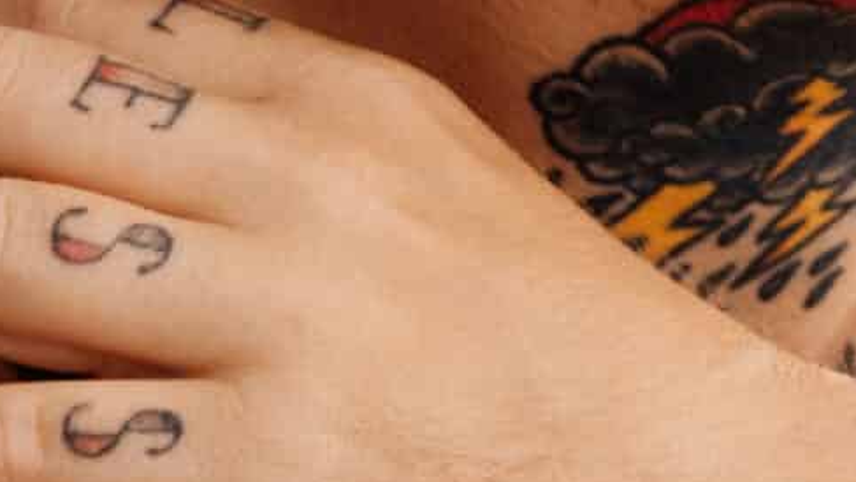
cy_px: -441
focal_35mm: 193
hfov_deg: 10.0
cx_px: 1958
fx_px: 4381
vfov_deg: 6.1
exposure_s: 1/3200
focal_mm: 35
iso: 320
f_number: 4
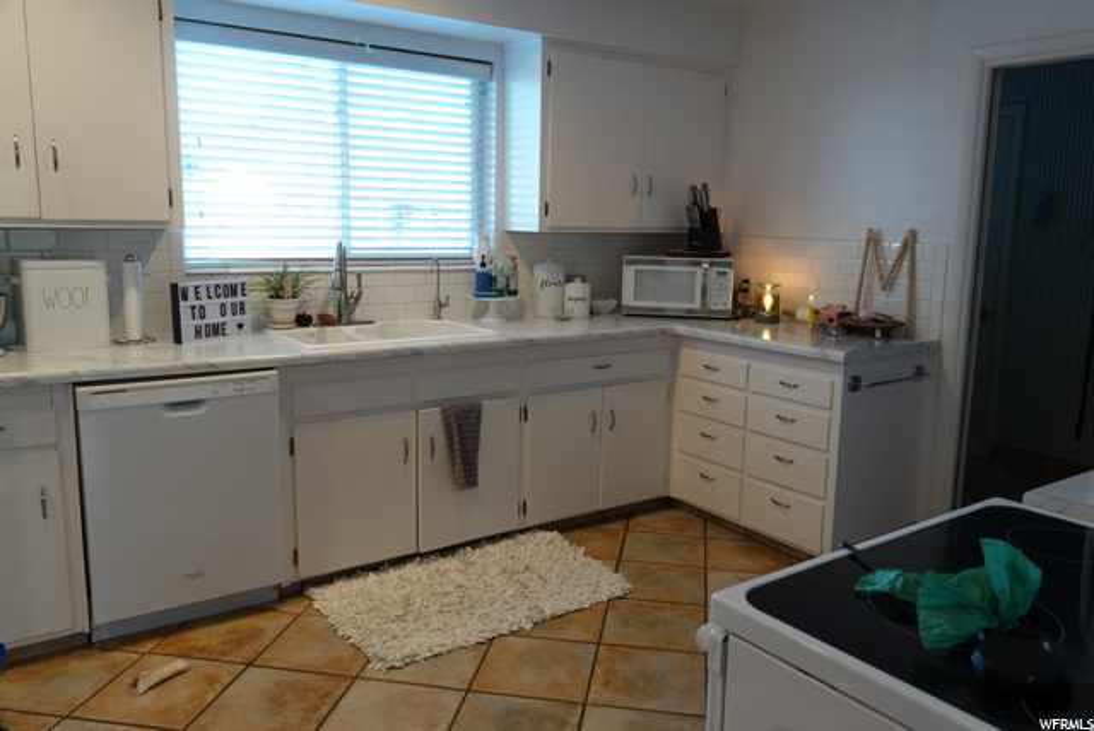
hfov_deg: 67.3
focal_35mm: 27
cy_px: 366
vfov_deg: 48.0
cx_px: 547
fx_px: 821
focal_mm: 9.81
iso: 125
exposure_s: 1/30
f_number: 2.5
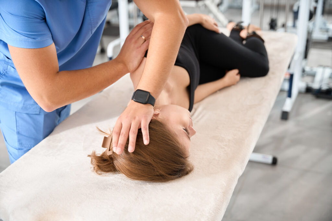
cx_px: 166
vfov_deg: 28.3
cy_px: 110
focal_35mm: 48
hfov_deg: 41.4
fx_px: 439
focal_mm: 47.6
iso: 100
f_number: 2.8
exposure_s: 1/250
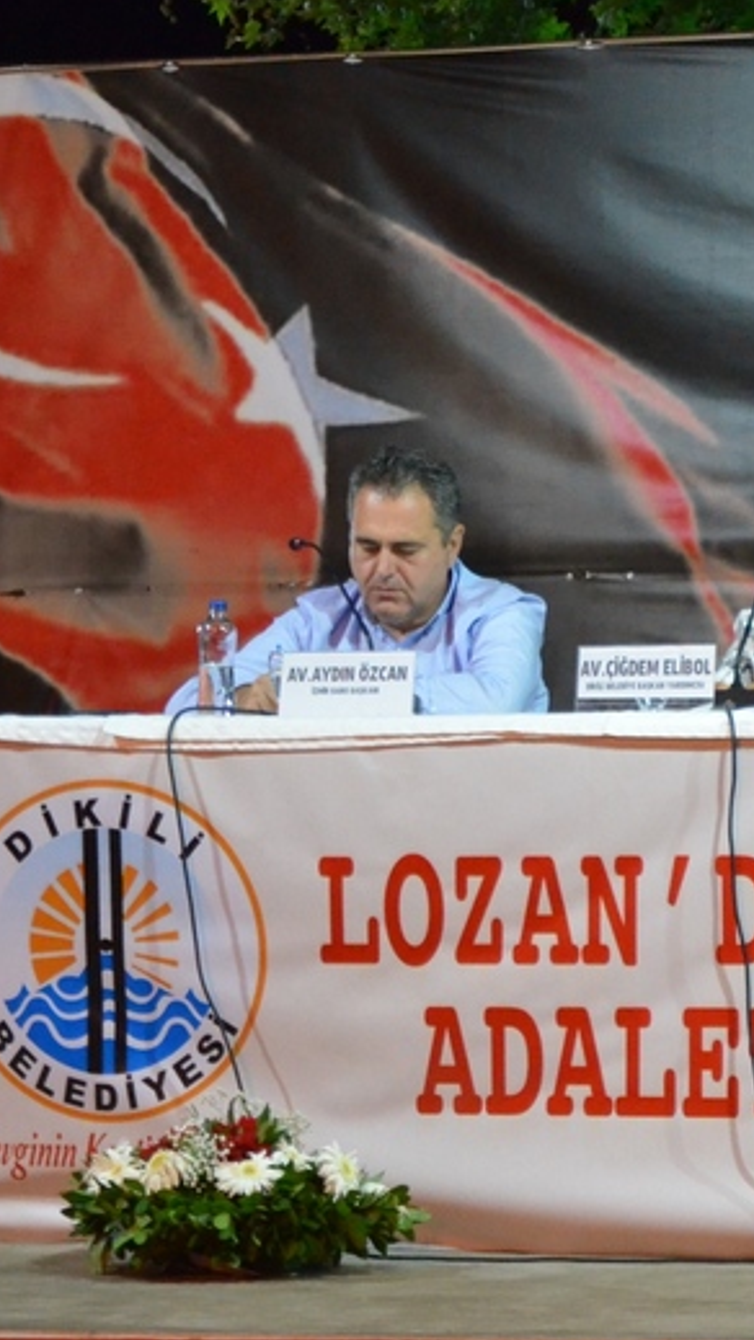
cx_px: 952
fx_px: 3554
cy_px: 665
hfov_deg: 11.8
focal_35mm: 100
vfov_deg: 21.4
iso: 4000
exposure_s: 1/40
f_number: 4.8
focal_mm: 42
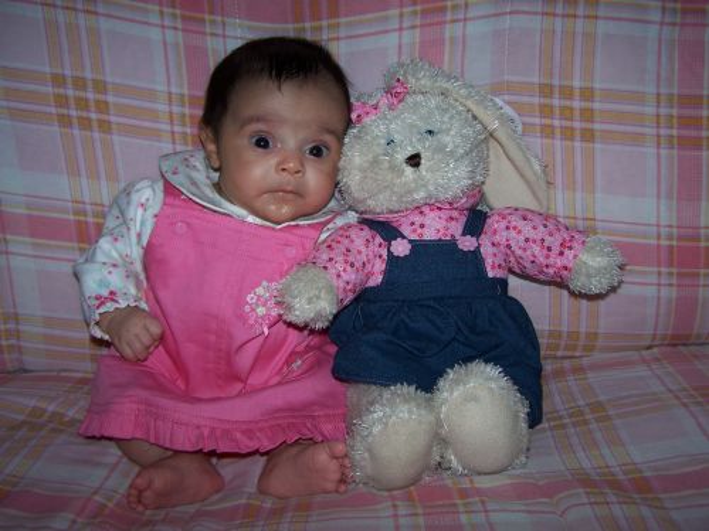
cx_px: 354
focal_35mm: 38
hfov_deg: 49.0
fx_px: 778
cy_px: 266
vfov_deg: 37.7
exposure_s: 1/60
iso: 80
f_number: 2.8
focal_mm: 6.3
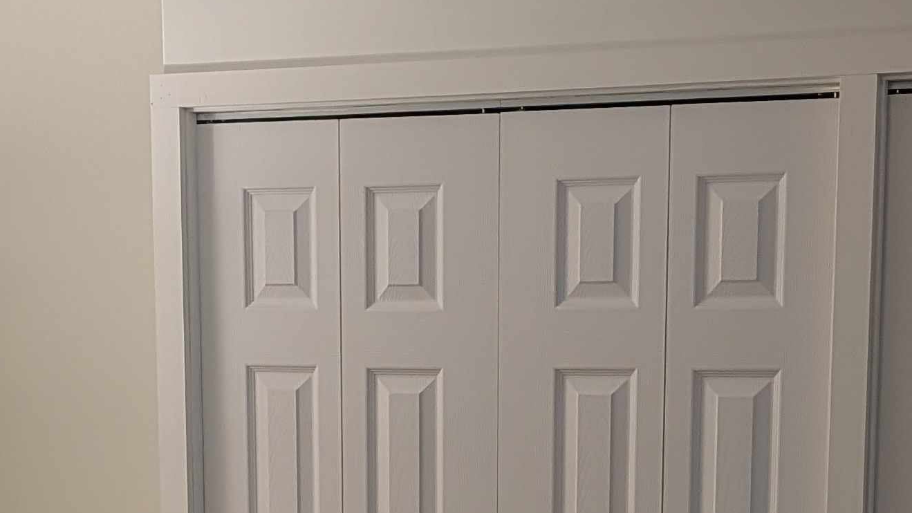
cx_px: 486
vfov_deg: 14.5
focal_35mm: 81
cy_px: 612
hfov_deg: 26.2
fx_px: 1959
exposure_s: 1/60
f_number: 1.68
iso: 79
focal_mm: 6.9
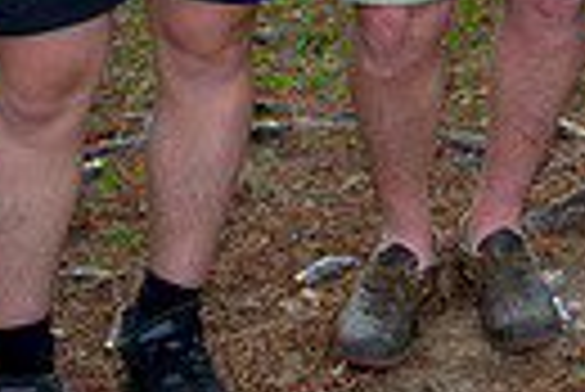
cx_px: 657
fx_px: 1741
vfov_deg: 11.6
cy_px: -378
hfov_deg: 18.3
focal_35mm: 107
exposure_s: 1/80
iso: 640
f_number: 3.2
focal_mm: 24
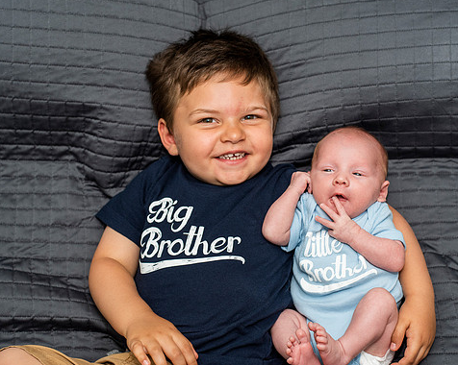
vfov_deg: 25.4
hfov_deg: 31.5
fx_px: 813
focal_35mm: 60
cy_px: 172
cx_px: 240
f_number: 3.5
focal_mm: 50
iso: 800
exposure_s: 1/100
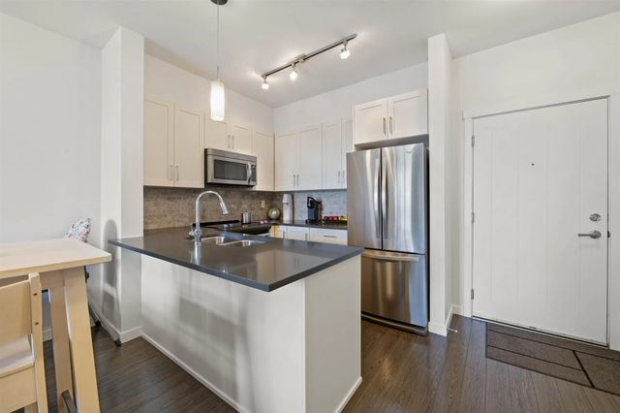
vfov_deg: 81.1
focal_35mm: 14
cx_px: 310
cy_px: 206
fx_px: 241
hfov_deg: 104.3
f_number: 11
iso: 100
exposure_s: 1/1.67
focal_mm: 14
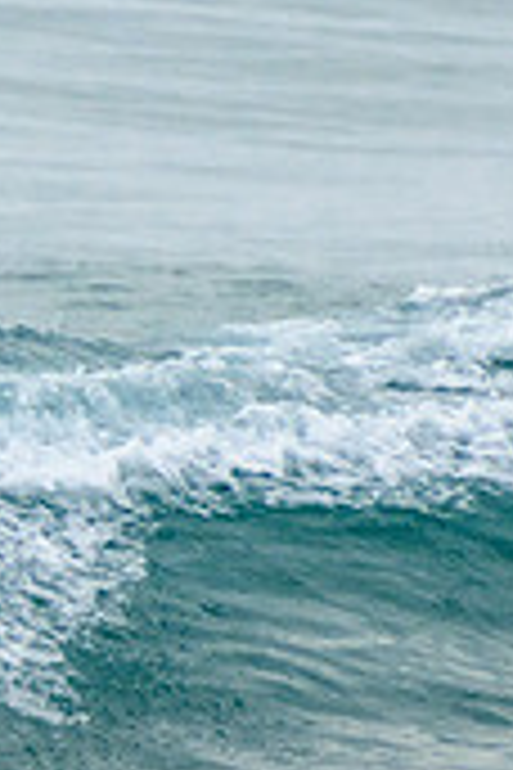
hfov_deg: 0.7
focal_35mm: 1868
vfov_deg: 1.1
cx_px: -647
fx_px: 39925
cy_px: 498
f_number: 5.6
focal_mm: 400
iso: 500
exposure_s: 1/1250
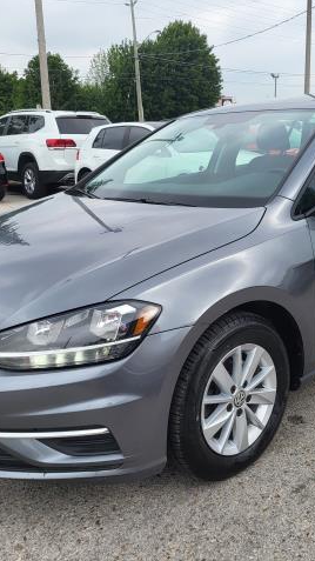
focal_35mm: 38
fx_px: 565
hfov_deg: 31.0
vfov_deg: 52.8
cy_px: 280
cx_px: 199
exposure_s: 1/734
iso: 40
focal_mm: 5.4
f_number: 1.8
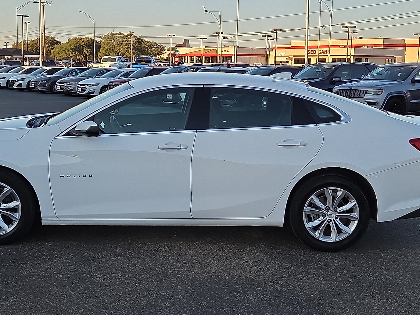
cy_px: 175
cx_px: 180
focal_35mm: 56
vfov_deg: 26.1
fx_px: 679
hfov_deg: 34.3
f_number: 1.8
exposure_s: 1/714
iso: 25
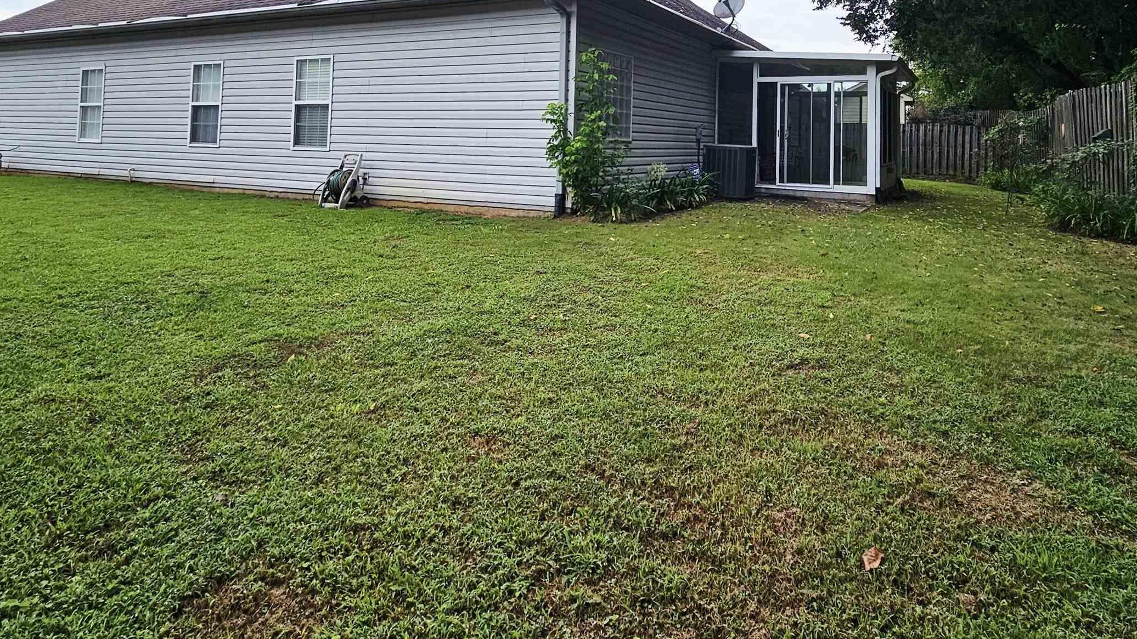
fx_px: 633
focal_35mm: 21
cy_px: 108
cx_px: 642
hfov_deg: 83.4
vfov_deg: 49.7
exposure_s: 1/1667
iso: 50
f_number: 2.2
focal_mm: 2.2
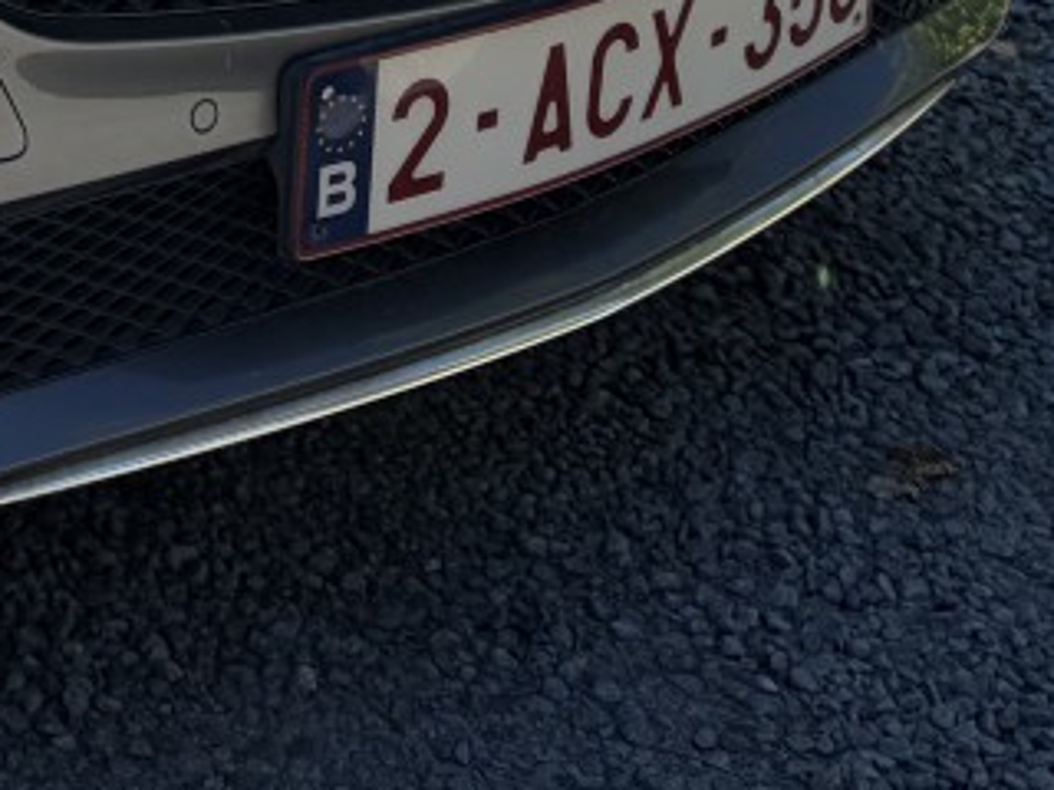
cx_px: -412
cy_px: -622
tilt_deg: -8.1
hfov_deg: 15.8
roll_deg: +1.5
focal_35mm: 117
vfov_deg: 11.7
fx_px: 3562
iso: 64
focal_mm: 5.96
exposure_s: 1/2012
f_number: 1.6
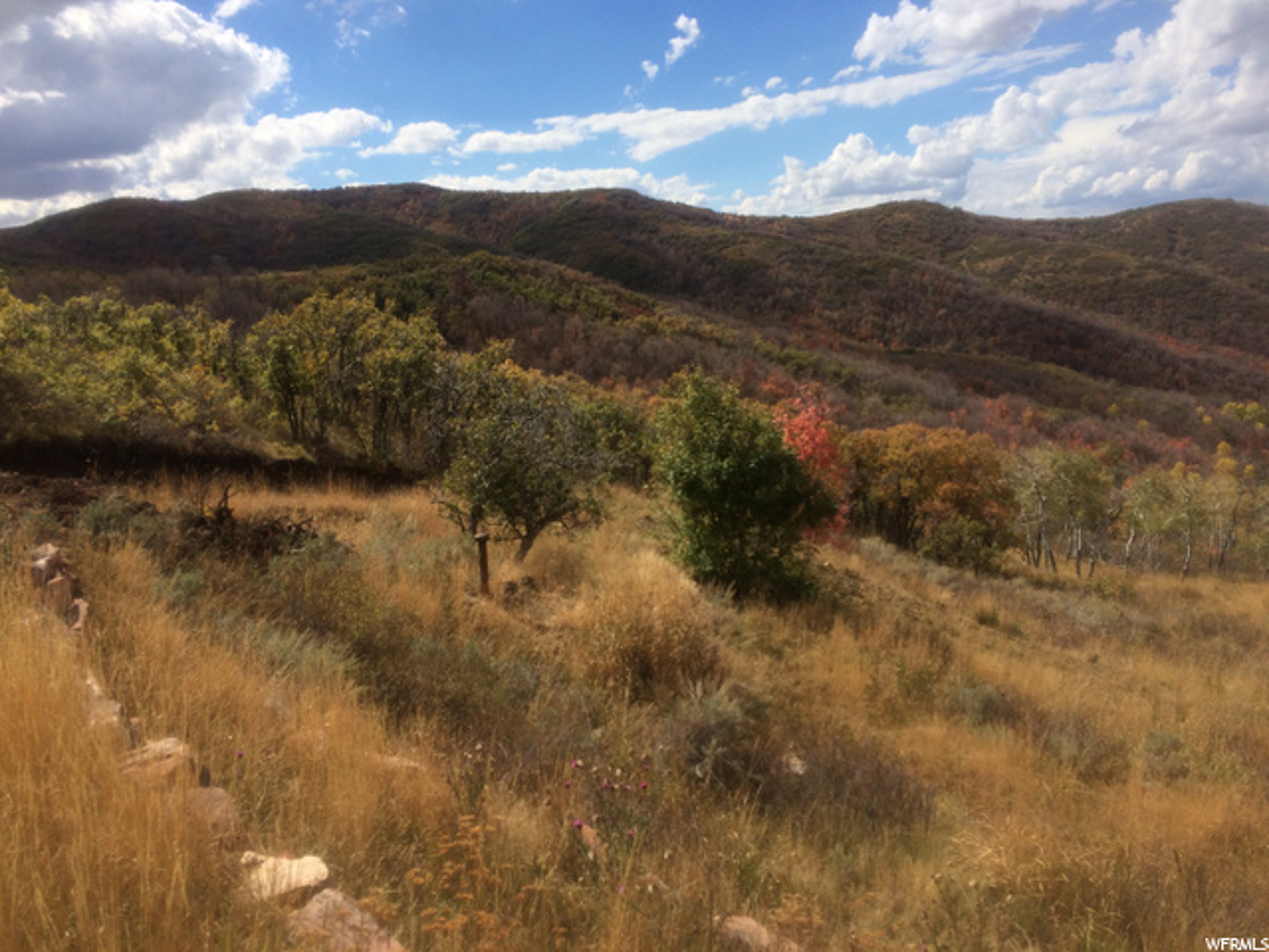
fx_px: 1063
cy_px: 476
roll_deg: +5.9
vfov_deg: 48.2
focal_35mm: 29
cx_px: 634
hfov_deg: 61.7
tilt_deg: -13.2
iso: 32
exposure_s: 1/2415
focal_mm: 4.15
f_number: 2.2
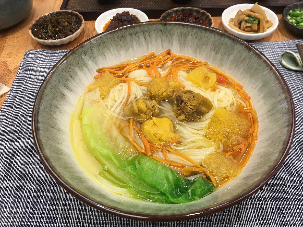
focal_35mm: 30
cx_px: 156
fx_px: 263
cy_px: 116
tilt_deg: -52.0
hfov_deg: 59.9
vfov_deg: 46.8
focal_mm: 4.15
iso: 25
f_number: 2.2
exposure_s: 1/33
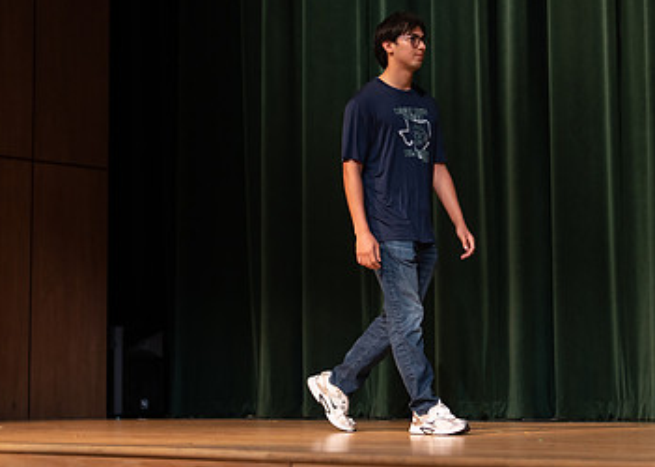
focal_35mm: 92
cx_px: 394
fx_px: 1710
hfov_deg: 21.7
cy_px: 185
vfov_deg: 15.5
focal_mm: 50
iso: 500
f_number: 1.2
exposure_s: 1/320
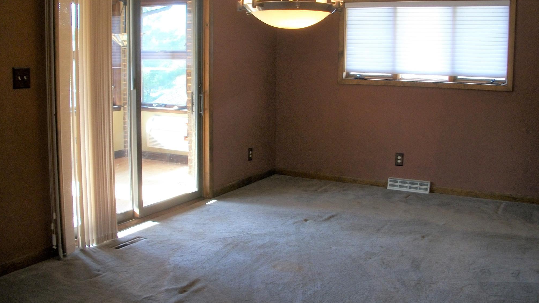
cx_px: 270
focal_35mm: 39
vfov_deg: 30.4
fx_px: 557
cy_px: 126
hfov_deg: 51.6
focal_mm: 6.3
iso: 145
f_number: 3.1
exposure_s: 1/30
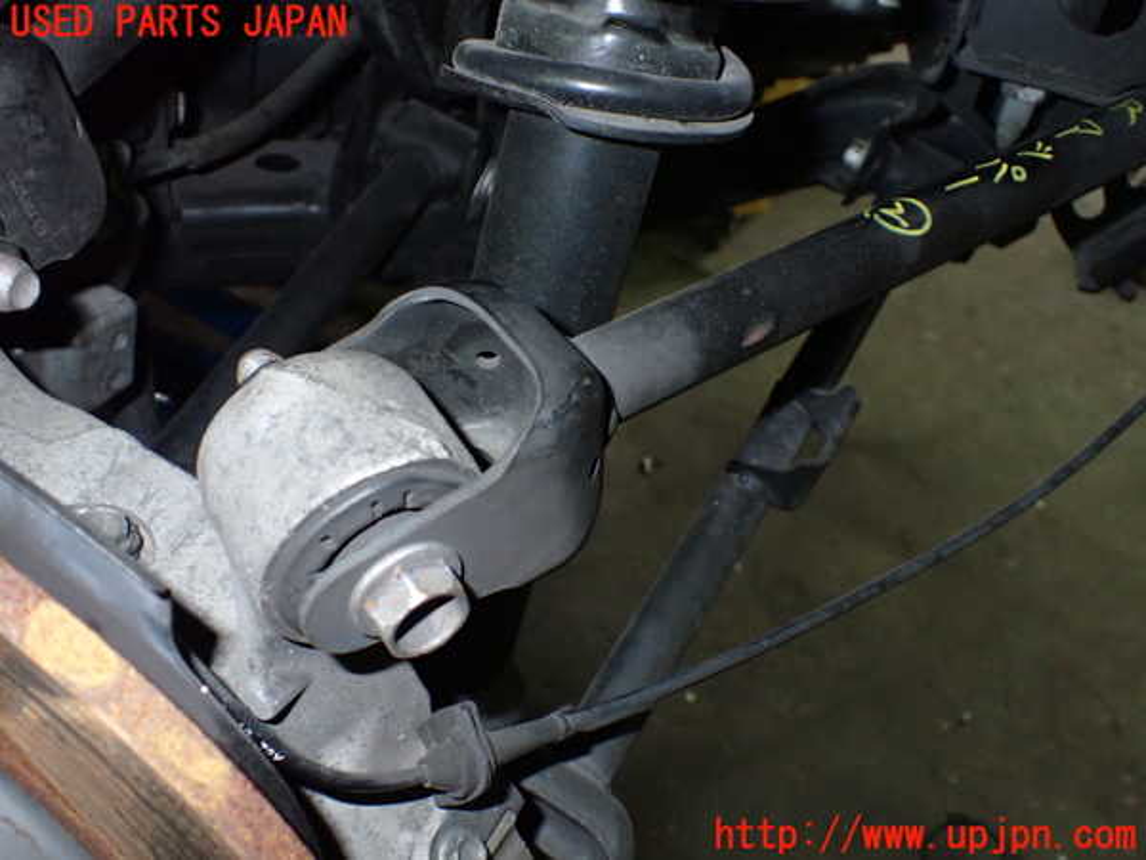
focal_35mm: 30
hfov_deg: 60.0
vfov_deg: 46.8
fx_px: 993
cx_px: 573
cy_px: 430
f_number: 6.3
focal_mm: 5.4
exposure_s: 1/30
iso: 800
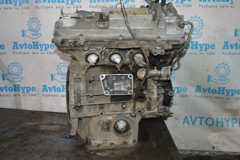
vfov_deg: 38.3
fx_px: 230
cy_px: 80
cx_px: 120
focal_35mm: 34
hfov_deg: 55.2
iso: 500
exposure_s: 1/60
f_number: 3.8
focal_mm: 23
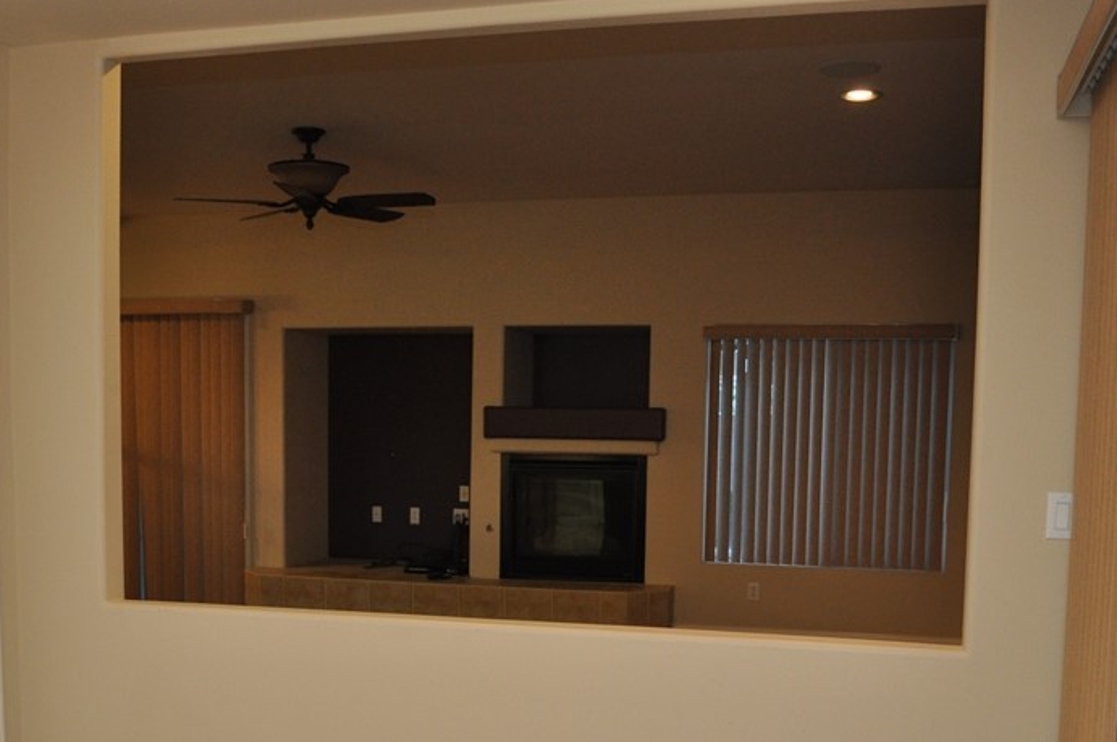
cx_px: 521
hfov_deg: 48.5
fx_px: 1240
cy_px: 545
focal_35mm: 40
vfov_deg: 32.8
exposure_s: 1/60
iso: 800
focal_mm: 18
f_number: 4
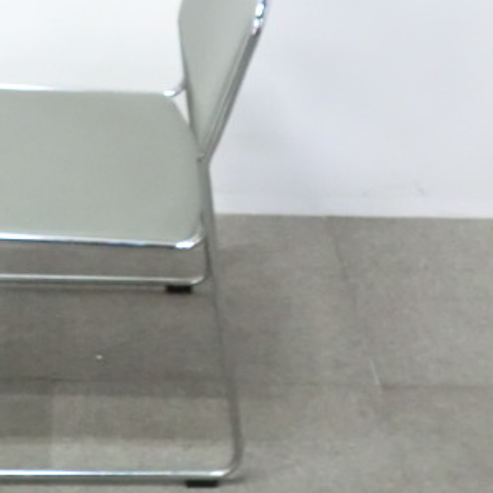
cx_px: 69
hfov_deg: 20.1
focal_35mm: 85
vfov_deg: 20.3
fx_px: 1370
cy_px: 134
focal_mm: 8.2
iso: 800
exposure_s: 1/25
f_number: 4.3
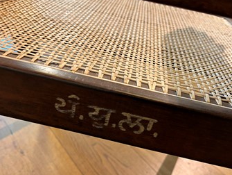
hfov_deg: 58.3
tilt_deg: -34.1
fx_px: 208
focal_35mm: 31
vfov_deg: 45.5
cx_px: 116
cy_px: 95
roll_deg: -12.7
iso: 100
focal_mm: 5.1
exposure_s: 1/50
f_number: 1.6
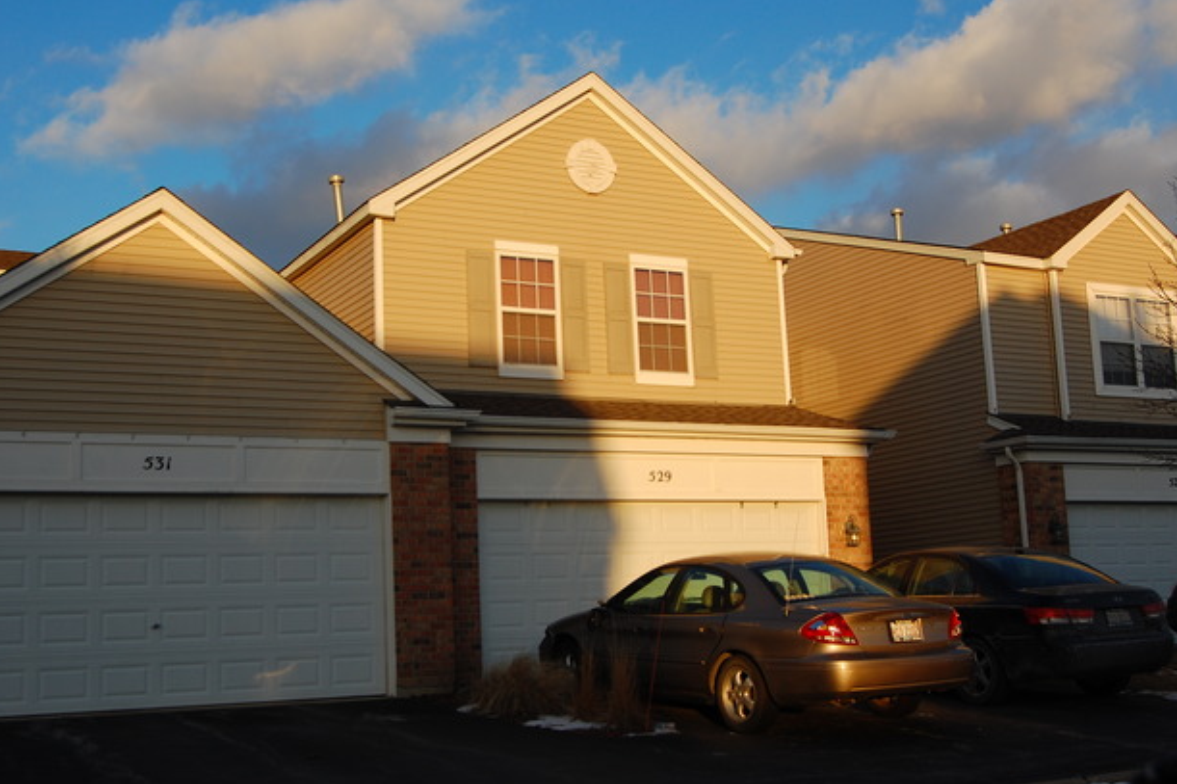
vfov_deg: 30.5
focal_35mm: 44
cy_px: 395
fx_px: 1438
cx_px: 576
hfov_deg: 44.5
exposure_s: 1/320
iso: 200
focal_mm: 28
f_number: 9
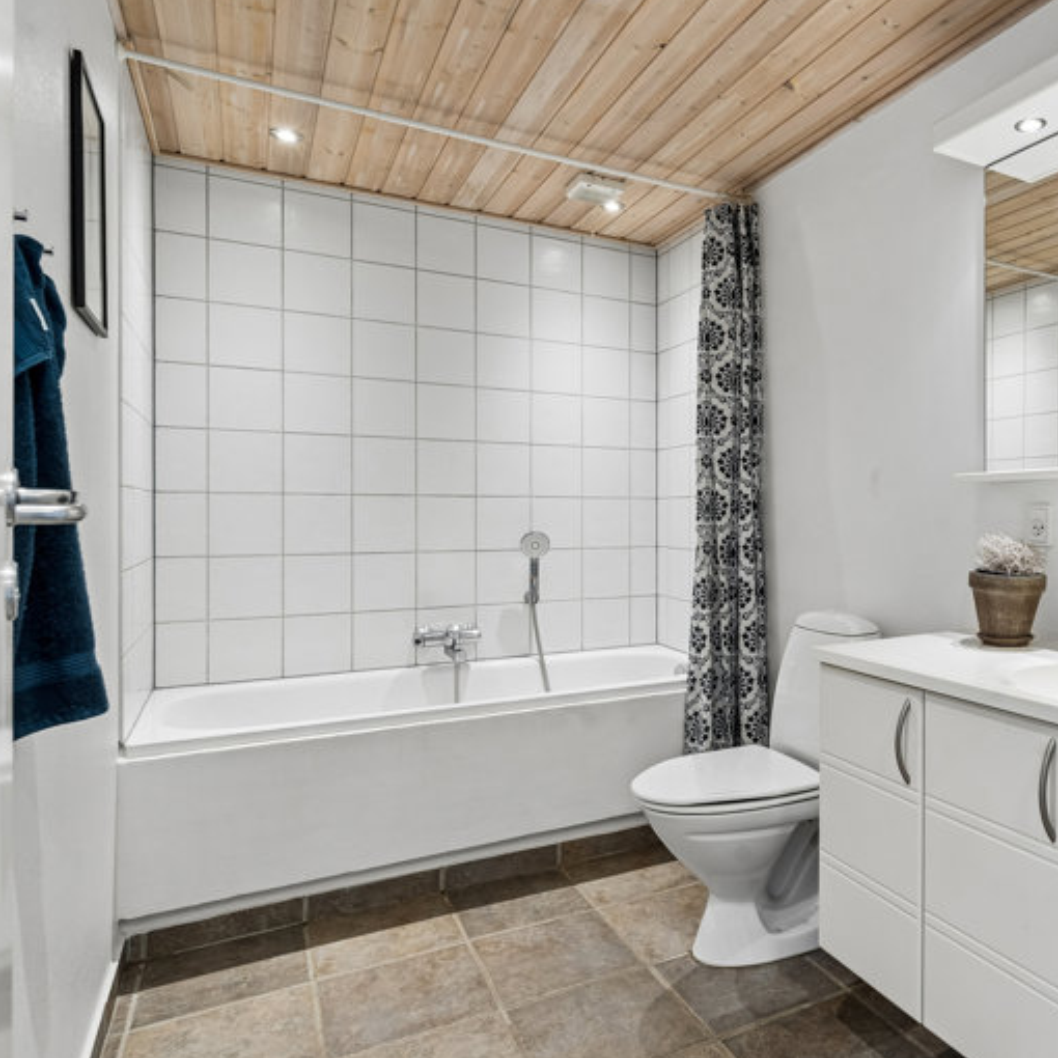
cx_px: 784
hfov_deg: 61.6
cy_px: 526
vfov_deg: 65.0
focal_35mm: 24
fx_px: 830
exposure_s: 1/3.33
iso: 200
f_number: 8
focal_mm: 18
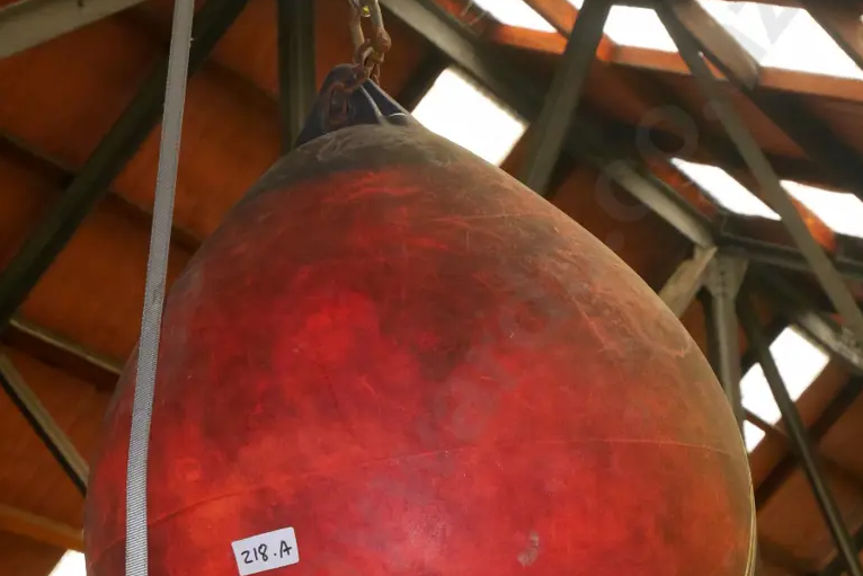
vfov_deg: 15.3
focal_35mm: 89
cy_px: 447
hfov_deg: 22.9
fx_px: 2134
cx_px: 432
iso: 3200
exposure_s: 1/60
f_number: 5.6
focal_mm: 32
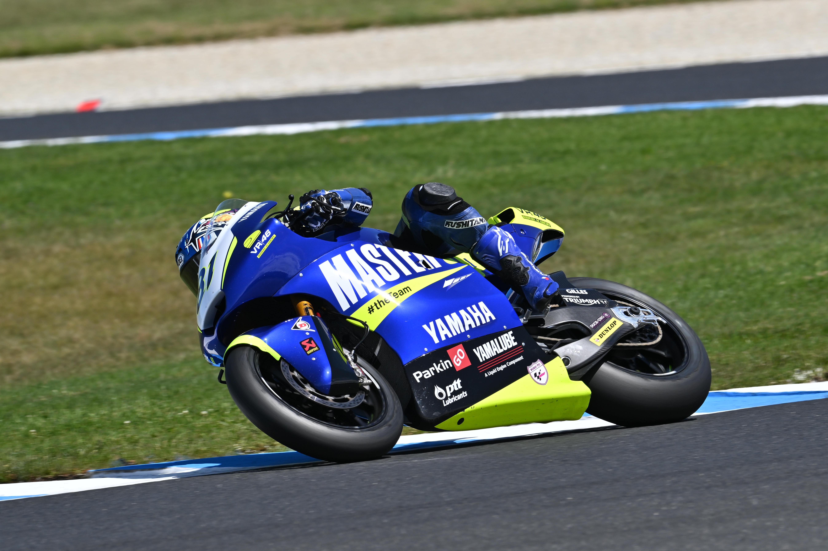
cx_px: 414
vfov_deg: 2.3
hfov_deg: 3.4
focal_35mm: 600
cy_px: 276
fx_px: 13796
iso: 160
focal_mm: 400
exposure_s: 1/995
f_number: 8
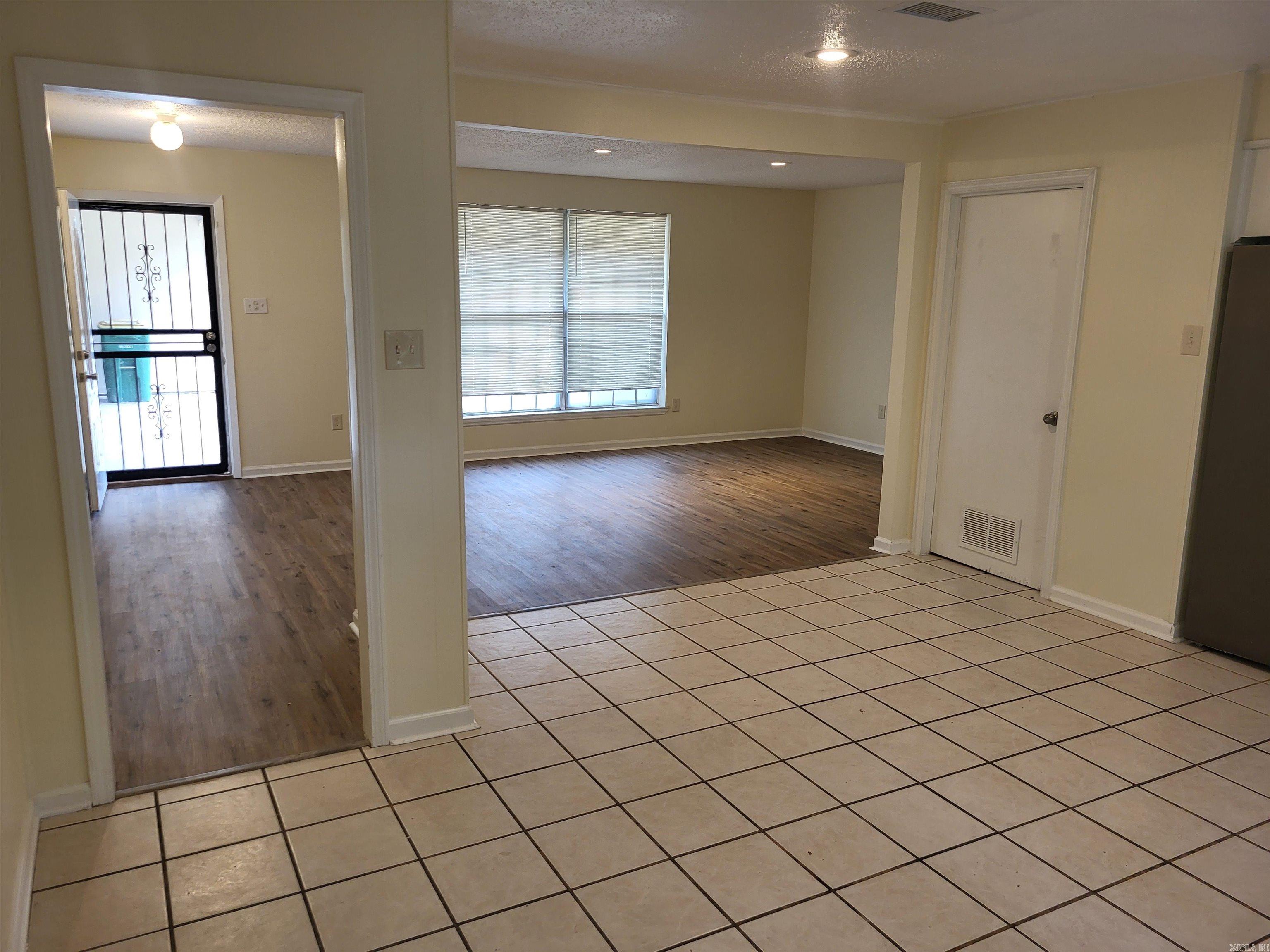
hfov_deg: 67.3
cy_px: 476
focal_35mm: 26
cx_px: 635
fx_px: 954
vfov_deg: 53.1
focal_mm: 5.4
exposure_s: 1/120
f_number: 1.8
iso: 200
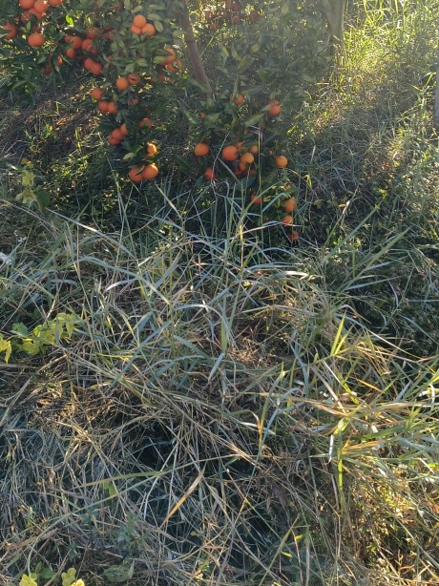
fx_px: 677
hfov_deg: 35.9
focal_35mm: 40
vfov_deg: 43.7
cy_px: 87
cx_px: 242
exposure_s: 1/531
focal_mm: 5.5
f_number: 1.88
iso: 50
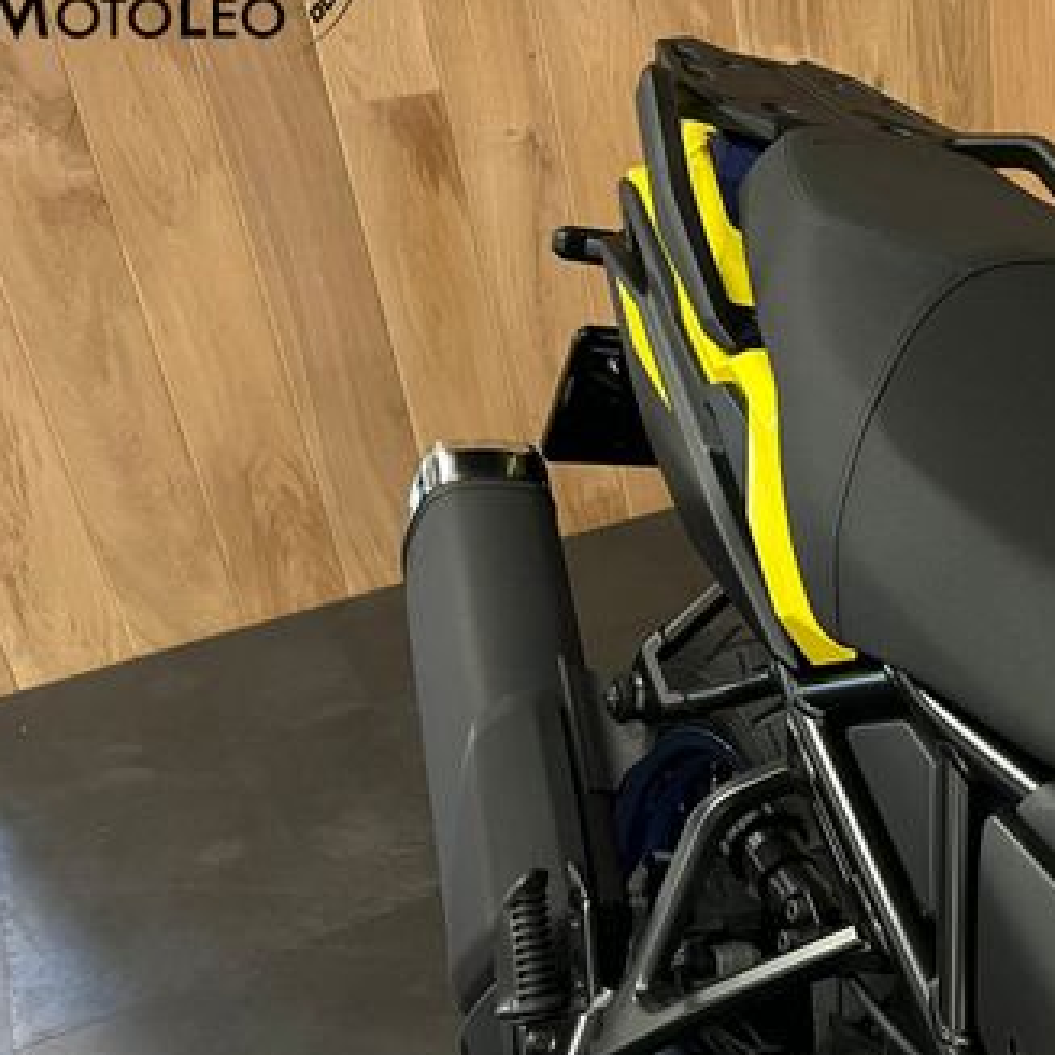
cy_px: 587
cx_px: 994
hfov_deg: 34.9
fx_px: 1552
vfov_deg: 37.5
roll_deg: +3.5
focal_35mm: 45
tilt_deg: -28.5
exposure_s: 1/33
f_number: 1.6
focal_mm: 5.1
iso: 640
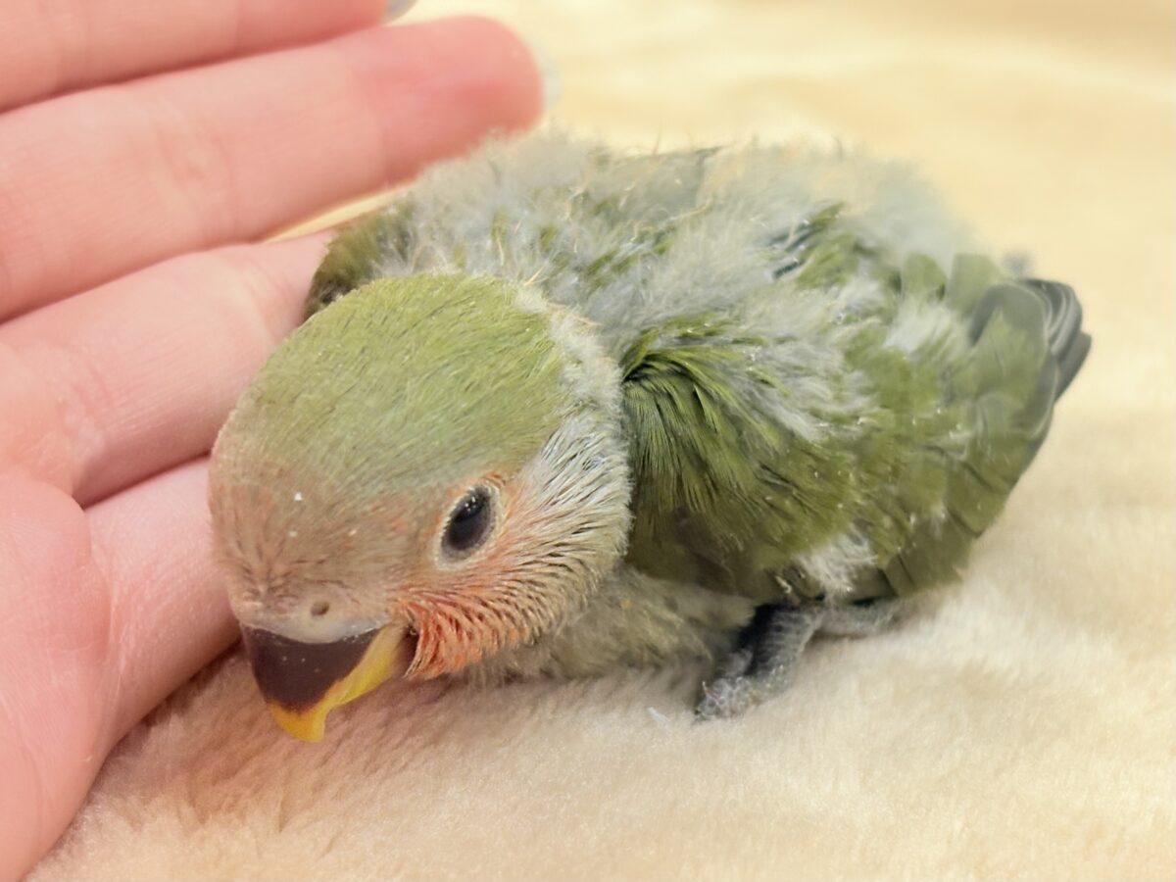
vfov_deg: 28.0
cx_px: 588
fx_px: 1767
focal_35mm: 52
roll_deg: +0.8
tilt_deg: -21.1
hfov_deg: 36.8
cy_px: 441
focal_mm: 5.96
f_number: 1.6
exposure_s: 1/97
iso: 50
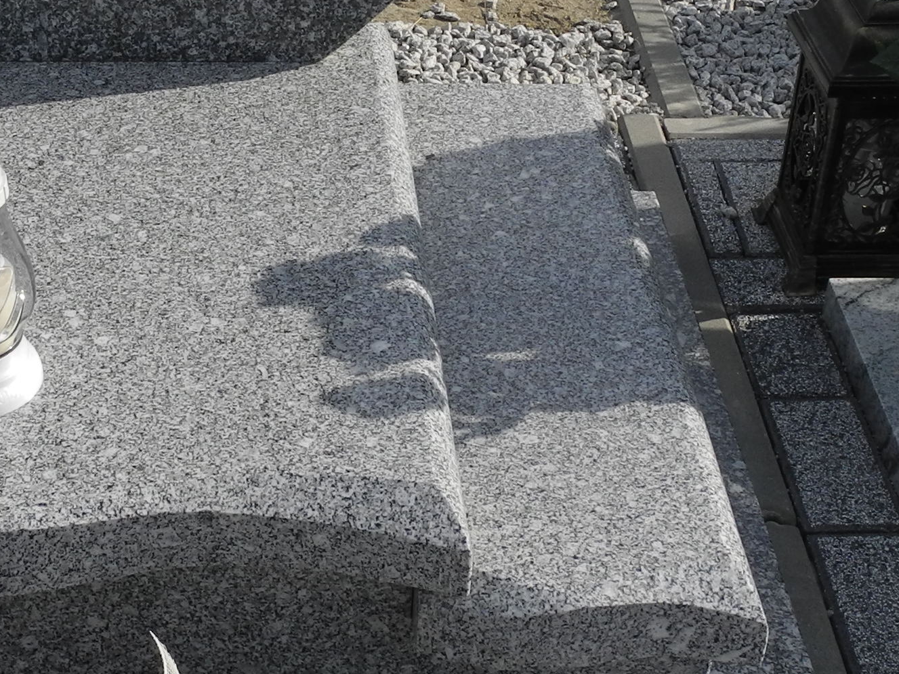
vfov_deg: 19.0
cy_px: 198
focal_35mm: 77
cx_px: 146
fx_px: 2000
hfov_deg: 24.8
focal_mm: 6
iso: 100
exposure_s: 1/800
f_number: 4
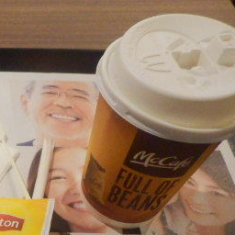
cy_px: 218
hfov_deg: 22.7
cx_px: -3
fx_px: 561
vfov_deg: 23.0
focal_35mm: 73
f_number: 3.7
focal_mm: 5.9
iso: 1600
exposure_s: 1/200
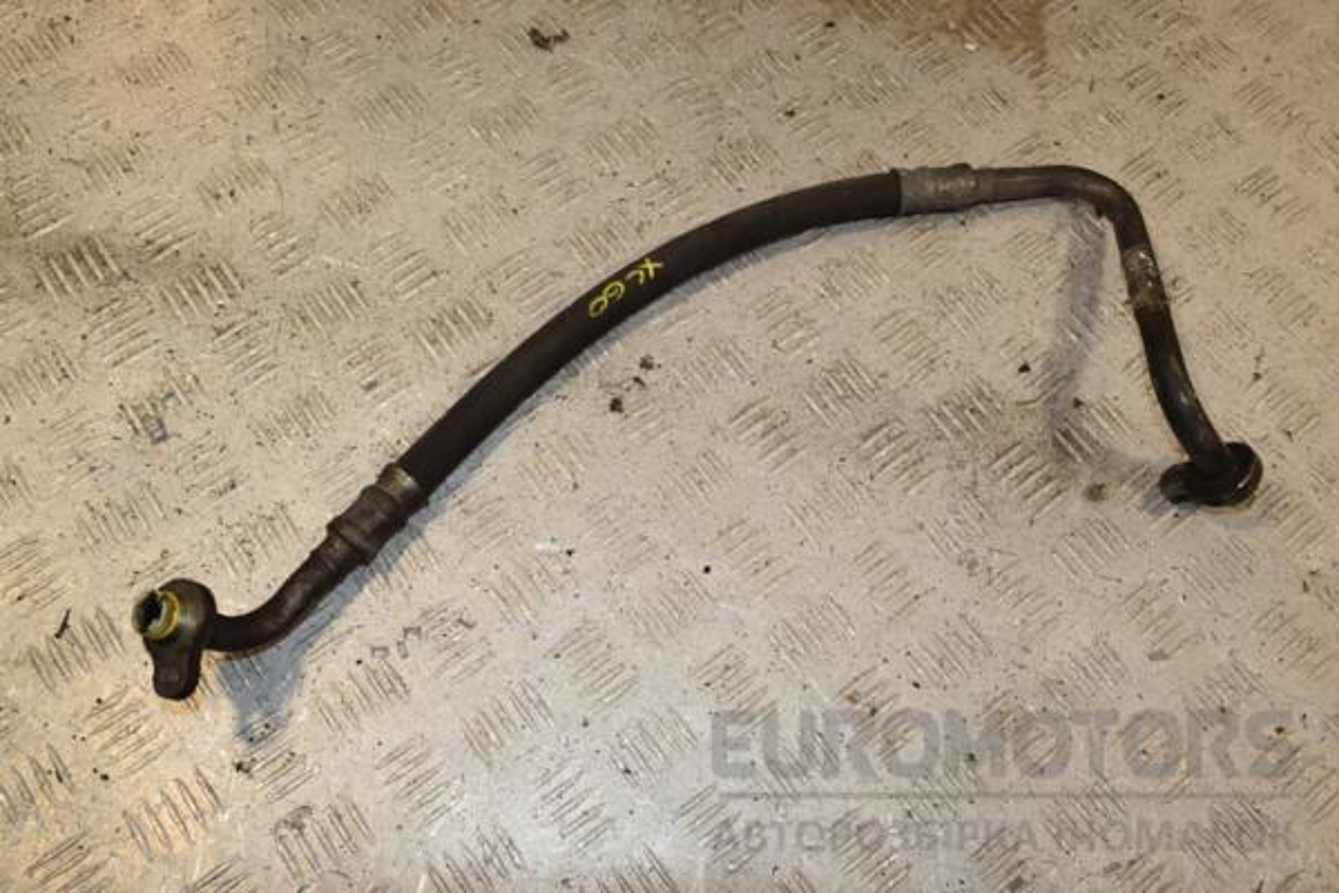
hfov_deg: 57.2
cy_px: 446
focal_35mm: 33
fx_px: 1227
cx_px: 670
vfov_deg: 40.0
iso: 800
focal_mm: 22
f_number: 11
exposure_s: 1/200
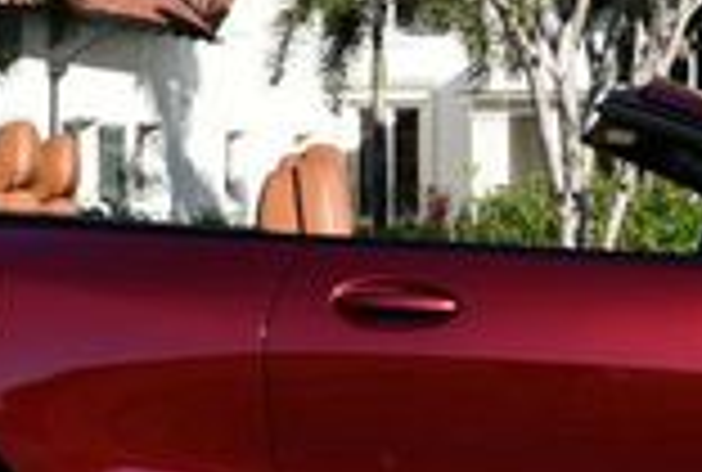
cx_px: 594
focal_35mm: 180
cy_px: 4
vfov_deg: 7.6
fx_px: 3520
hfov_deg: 11.3
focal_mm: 22
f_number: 8
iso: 100
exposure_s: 1/250
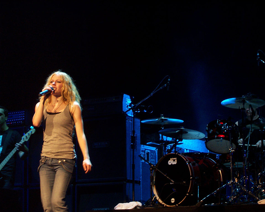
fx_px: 729
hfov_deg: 20.6
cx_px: 139
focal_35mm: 93
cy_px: 106
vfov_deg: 16.5
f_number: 4.1
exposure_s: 1/60
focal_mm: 13.5
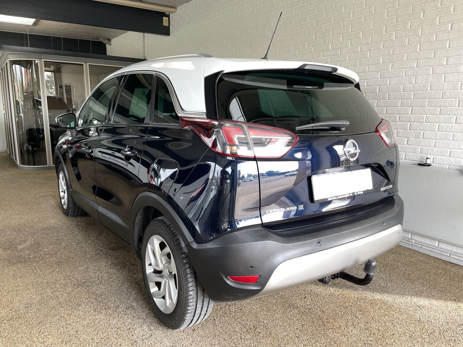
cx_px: 232
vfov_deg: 53.1
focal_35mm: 26
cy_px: 174
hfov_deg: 67.3
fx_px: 348
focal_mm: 4.2
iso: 40
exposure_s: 1/121
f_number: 1.6
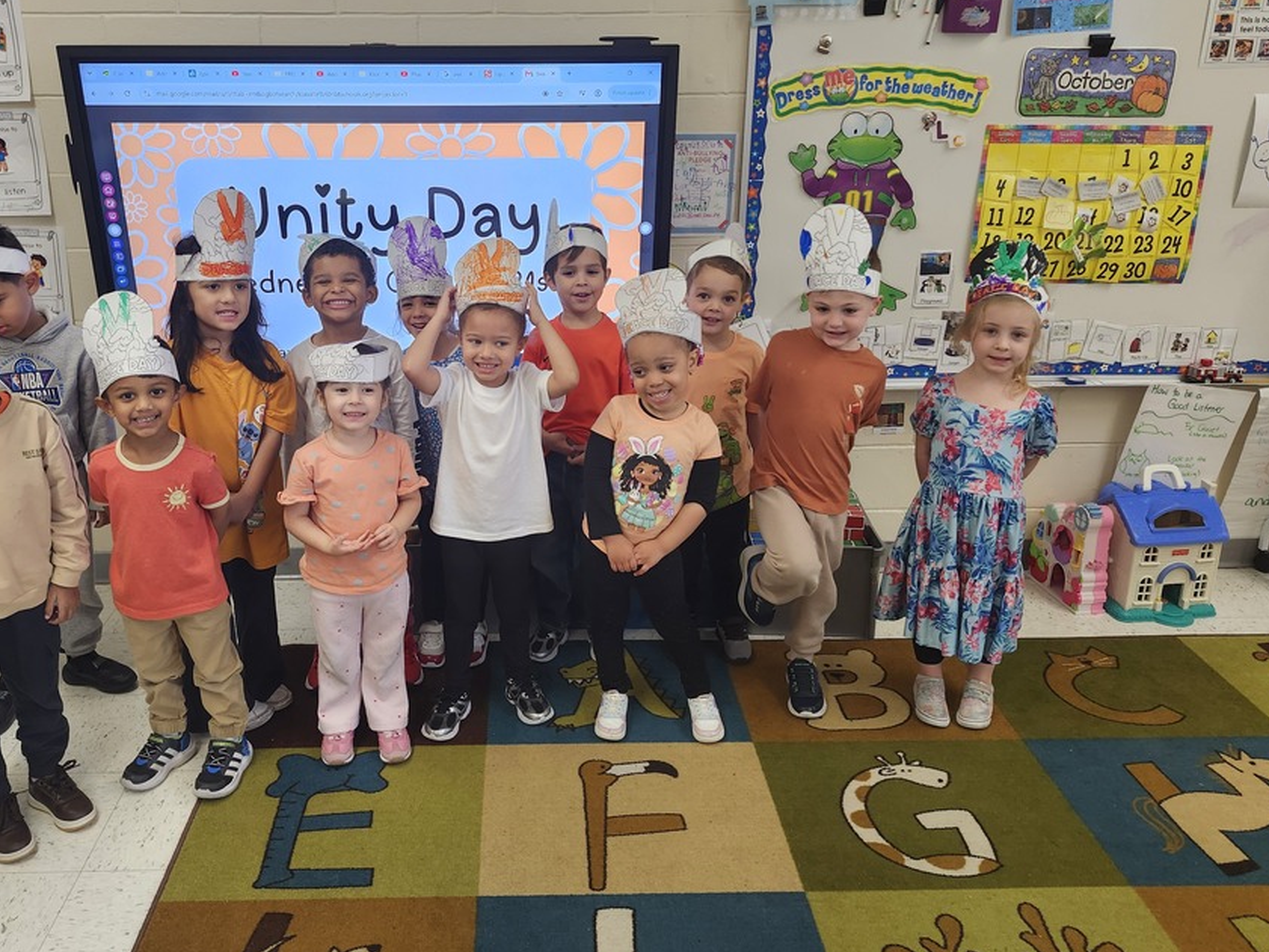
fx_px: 1027
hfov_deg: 63.1
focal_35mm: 28
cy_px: 389
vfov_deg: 49.5
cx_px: 543
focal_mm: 5.54
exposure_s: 1/120
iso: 160
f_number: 1.8
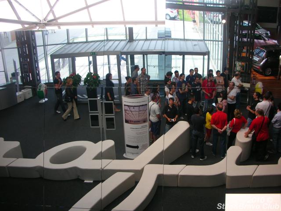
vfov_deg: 40.7
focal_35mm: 35
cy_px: 106
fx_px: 284
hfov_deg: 52.6
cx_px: 140
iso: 50
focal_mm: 5.8
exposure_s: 1/55.6
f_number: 3
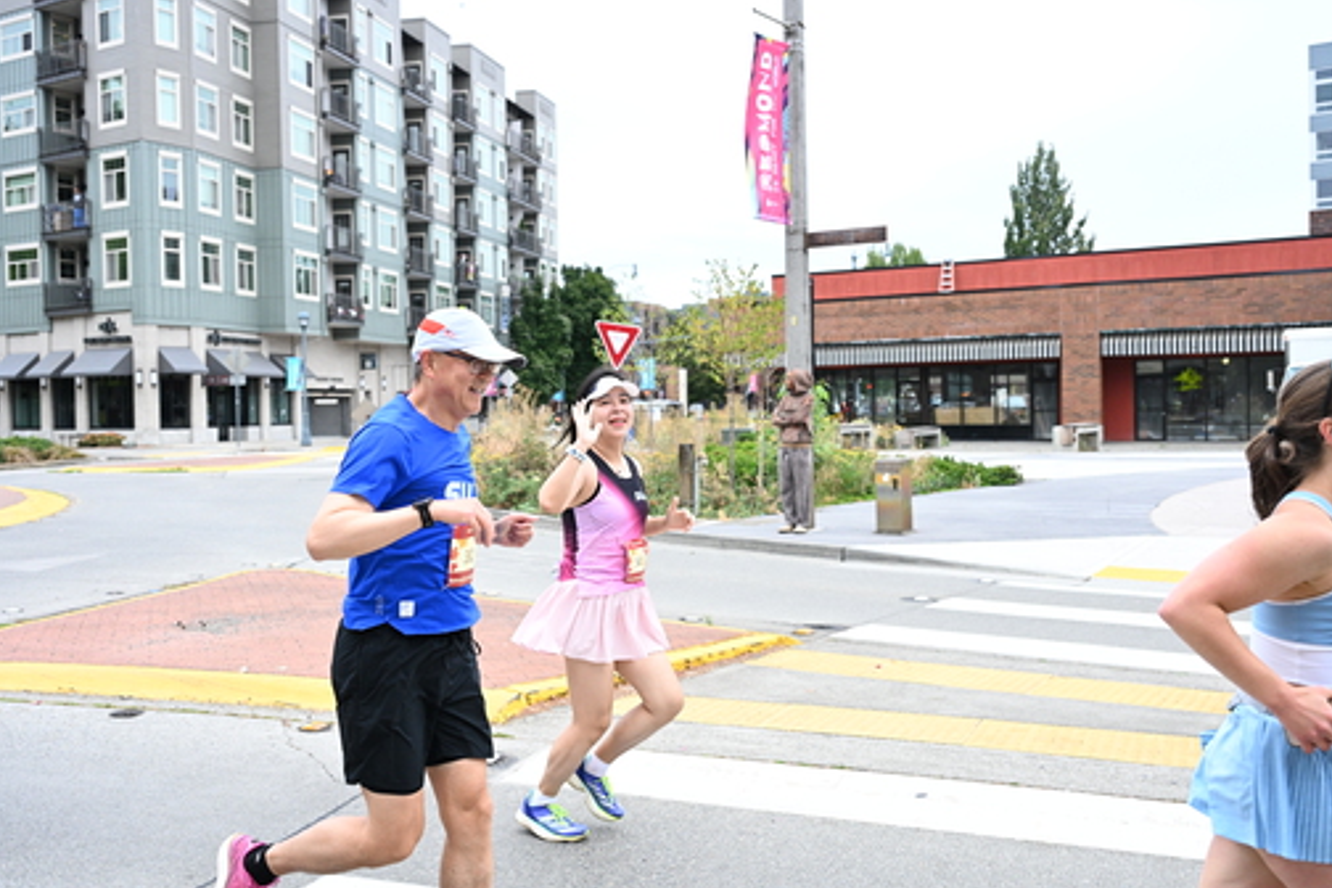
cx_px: 626
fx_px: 1352
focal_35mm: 37
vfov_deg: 36.4
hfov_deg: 52.4
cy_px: 432
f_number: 4
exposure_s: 1/800
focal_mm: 33.5
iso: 2000
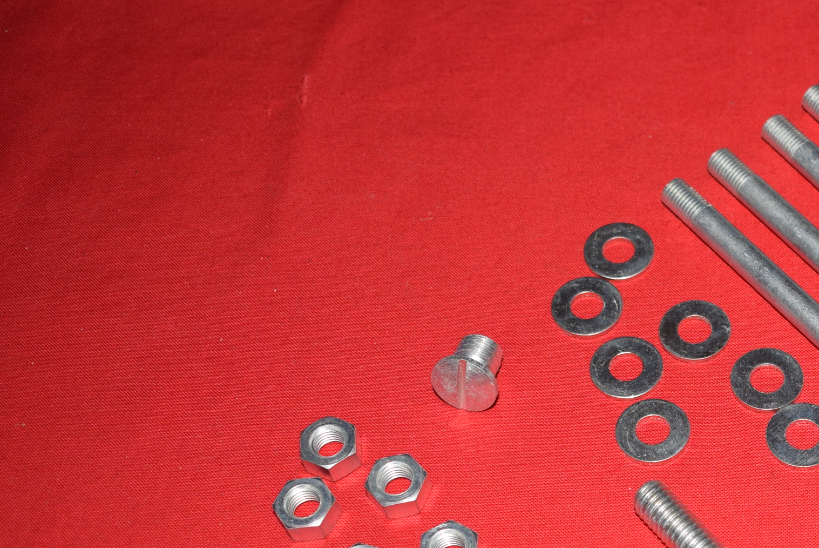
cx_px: 793
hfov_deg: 27.1
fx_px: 1616
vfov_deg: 18.8
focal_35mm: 71
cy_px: 518
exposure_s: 1/200
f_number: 5
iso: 400
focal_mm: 24
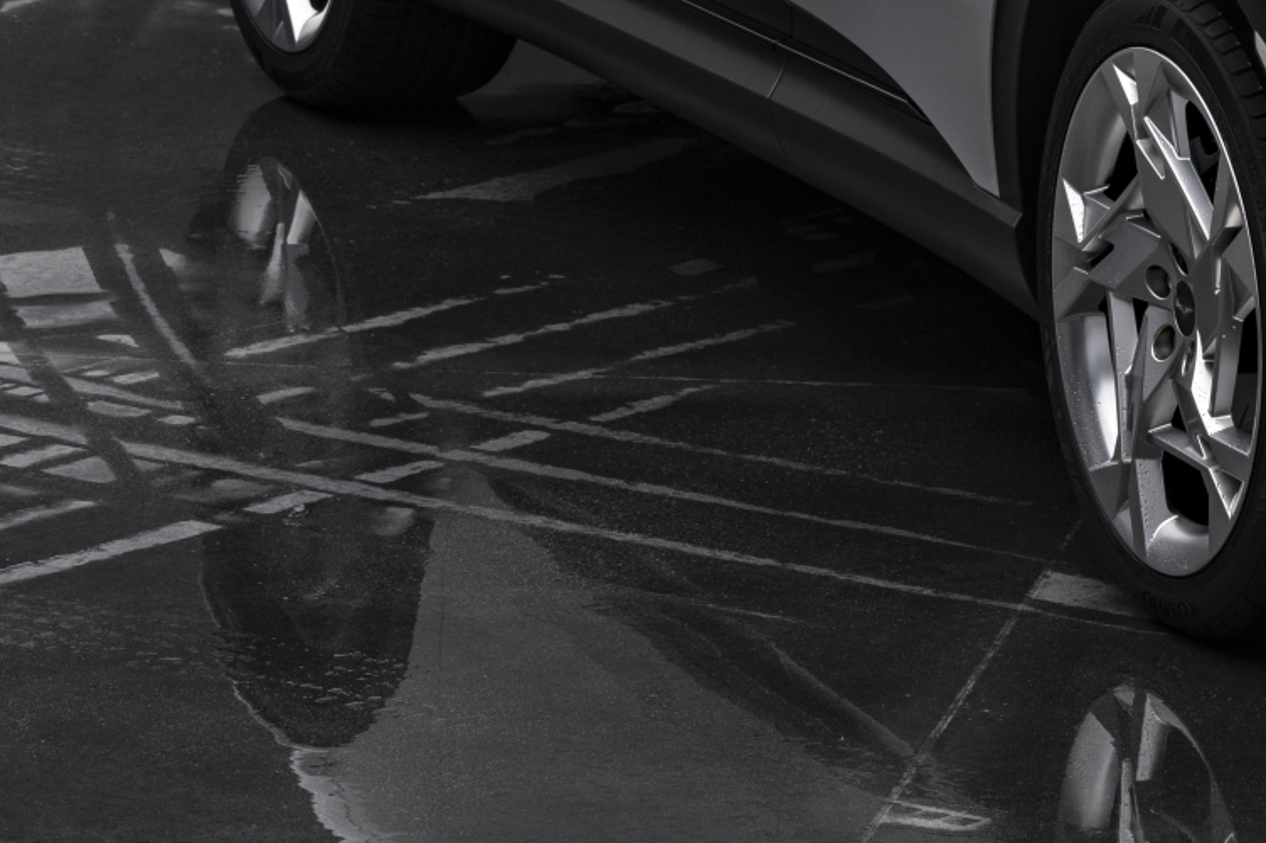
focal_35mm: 339
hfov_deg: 6.1
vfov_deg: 4.0
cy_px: 3
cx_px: 1061
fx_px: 11918
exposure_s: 1/500
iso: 100
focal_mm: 85
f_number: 5.6
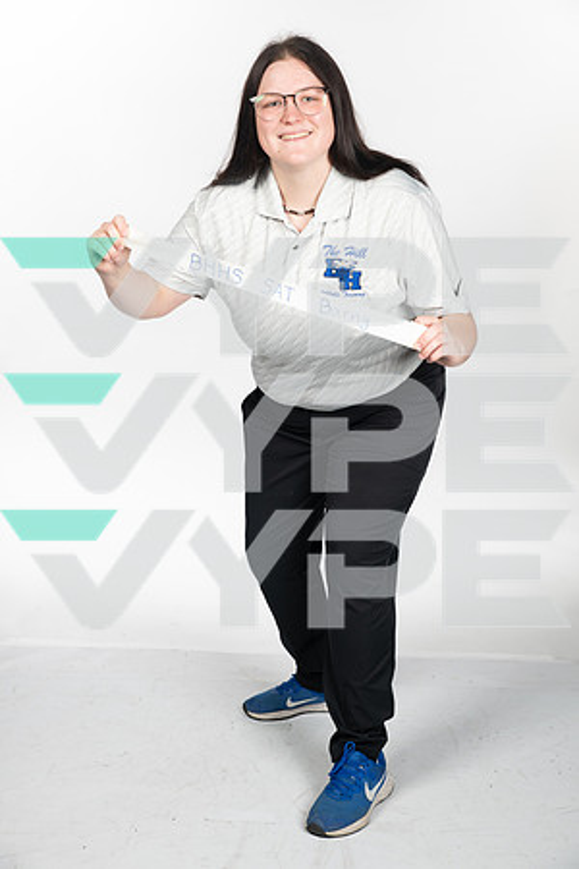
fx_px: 1327
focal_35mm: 55
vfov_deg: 36.2
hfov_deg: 24.6
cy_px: 434
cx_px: 290
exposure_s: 1/500
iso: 200
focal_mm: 55
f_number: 7.1
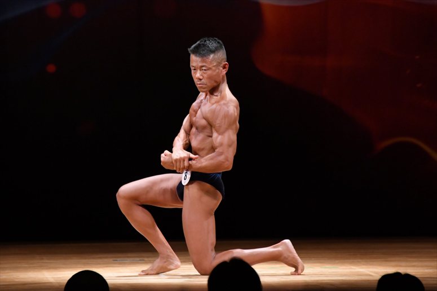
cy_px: 146
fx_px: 3822
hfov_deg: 6.5
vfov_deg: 4.4
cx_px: 218
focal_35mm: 315
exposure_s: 1/400
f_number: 5.6
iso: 4000
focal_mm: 210
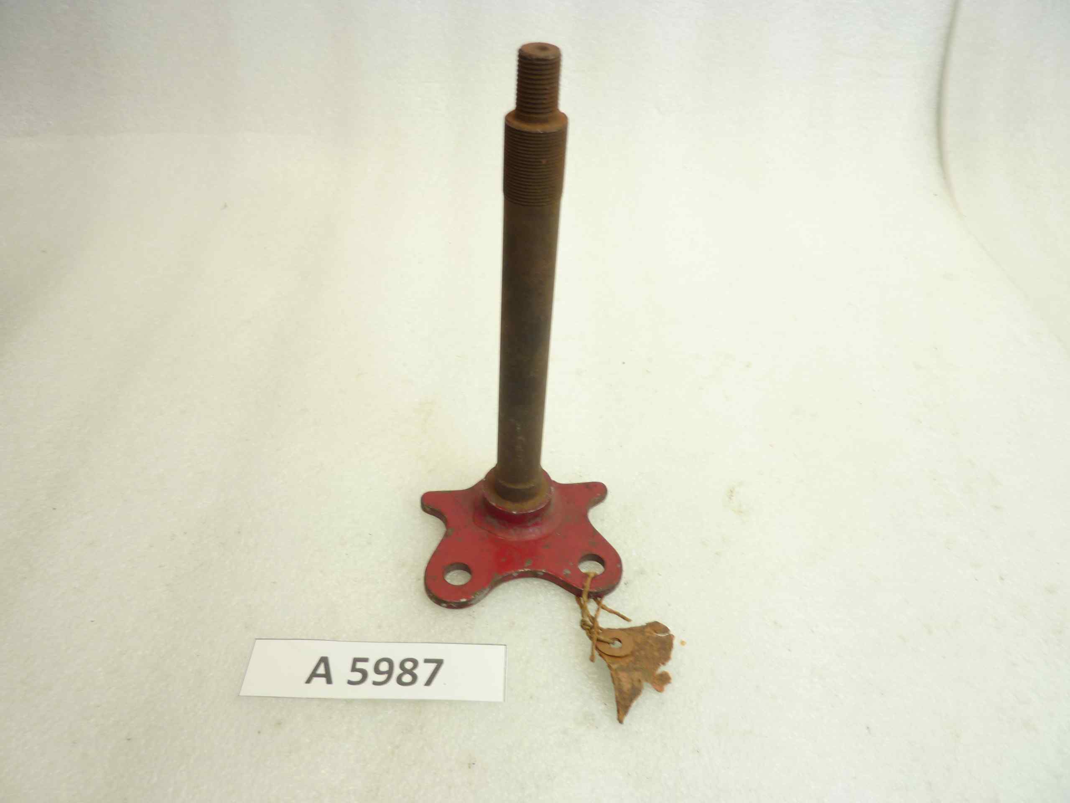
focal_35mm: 25
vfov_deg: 54.9
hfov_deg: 69.4
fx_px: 773
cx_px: 535
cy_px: 402
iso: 80
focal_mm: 4.1
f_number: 3.3
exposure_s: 1/20
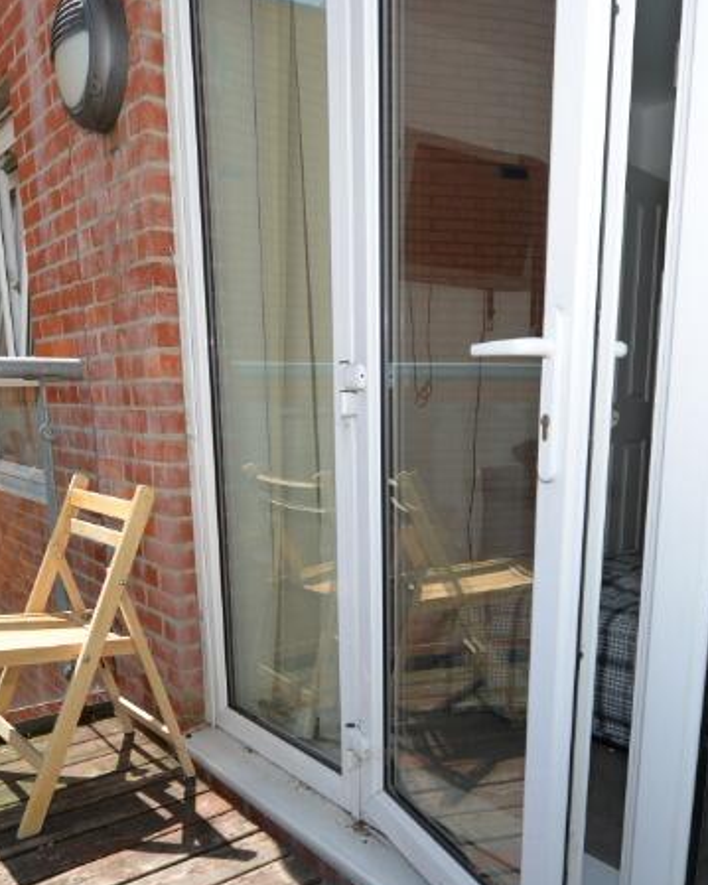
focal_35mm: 30
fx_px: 786
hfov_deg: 48.4
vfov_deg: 57.3
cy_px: 603
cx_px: 398
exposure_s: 1/200
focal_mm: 14
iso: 100
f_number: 7.1
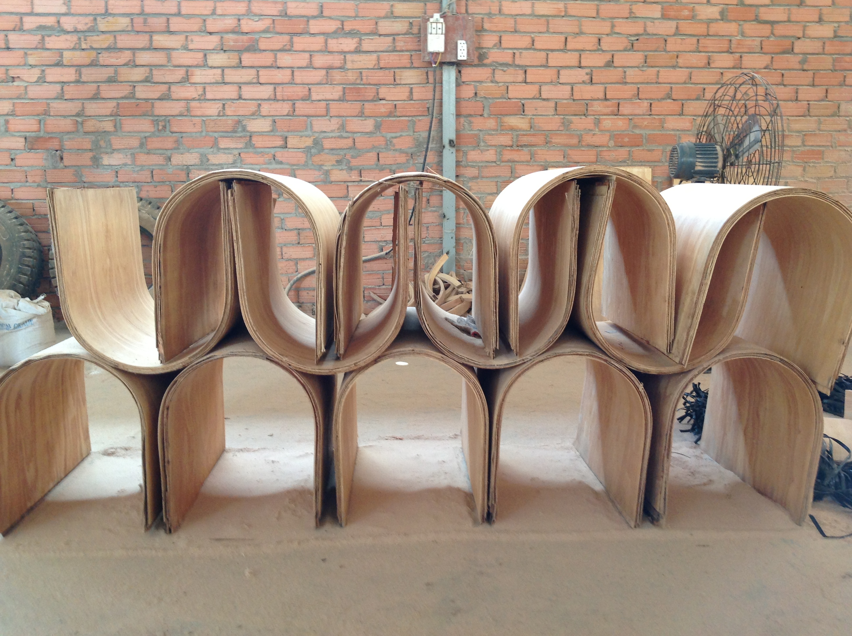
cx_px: 426
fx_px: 860
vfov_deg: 40.6
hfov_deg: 52.7
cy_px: 318
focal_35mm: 35
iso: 100
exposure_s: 1/15
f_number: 2.4
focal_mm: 4.28
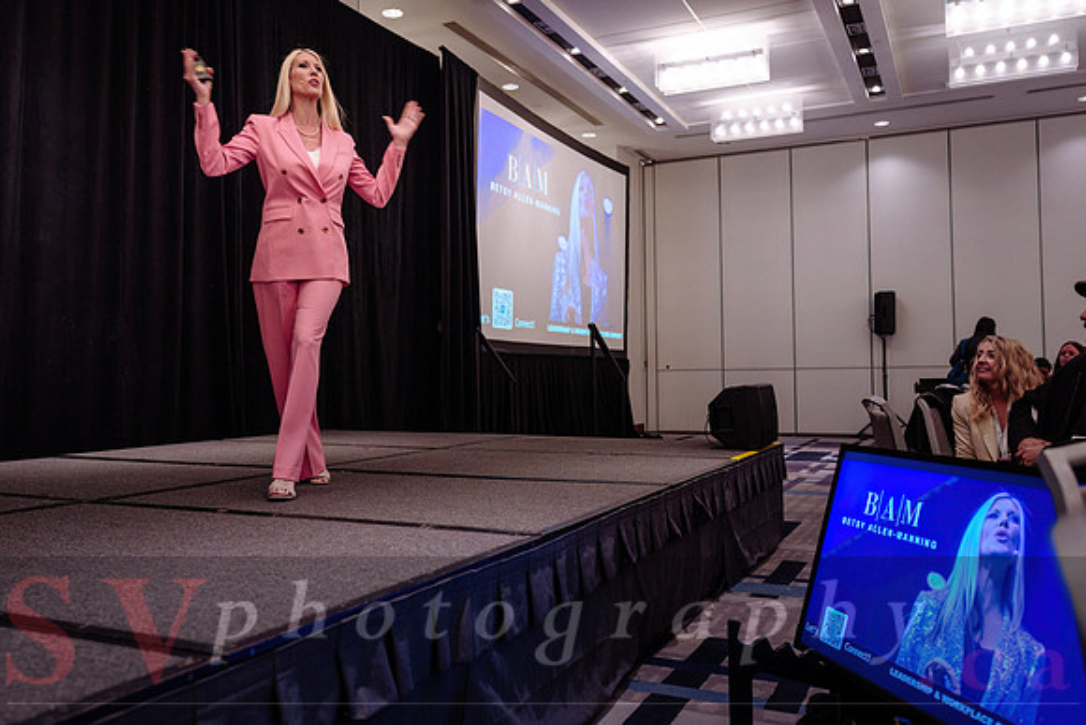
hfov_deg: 61.6
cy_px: 353
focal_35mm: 30
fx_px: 910
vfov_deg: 43.4
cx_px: 529
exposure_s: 1/100
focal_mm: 29
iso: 1600
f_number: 2.8
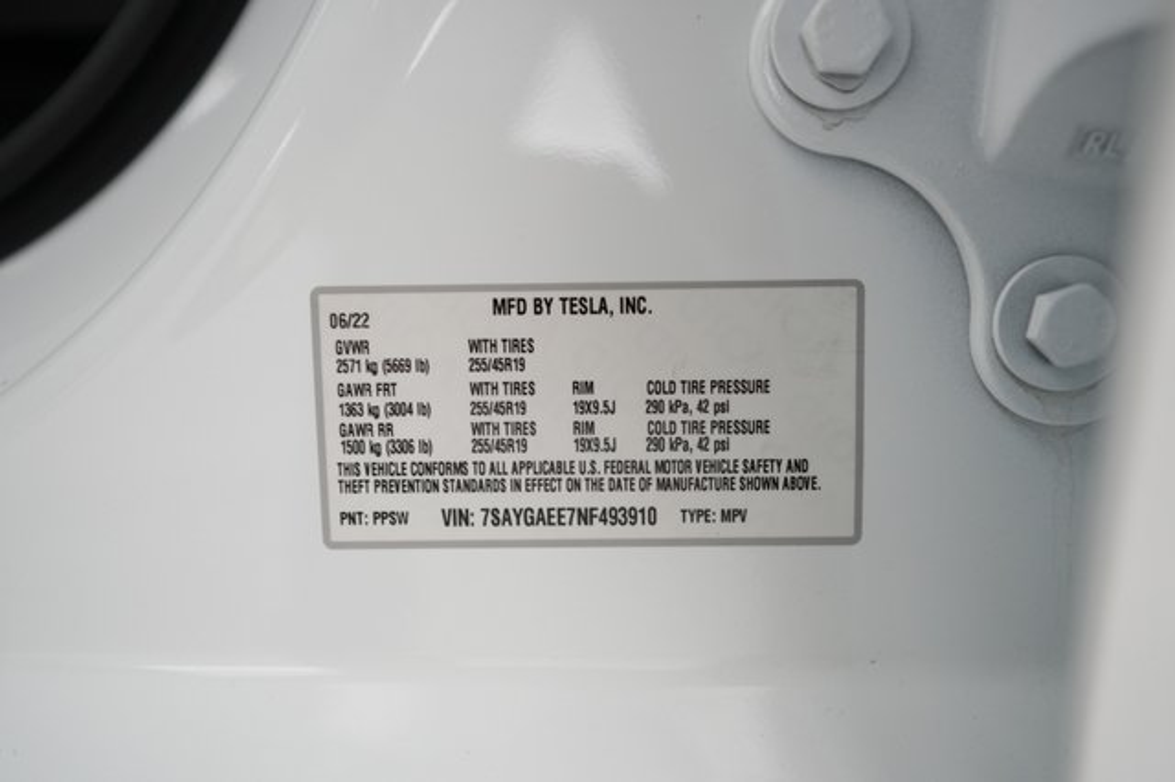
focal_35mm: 28
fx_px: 913
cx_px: 588
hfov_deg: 65.5
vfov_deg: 46.4
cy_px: 391
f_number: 2.8
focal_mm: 28
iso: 1600
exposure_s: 1/80
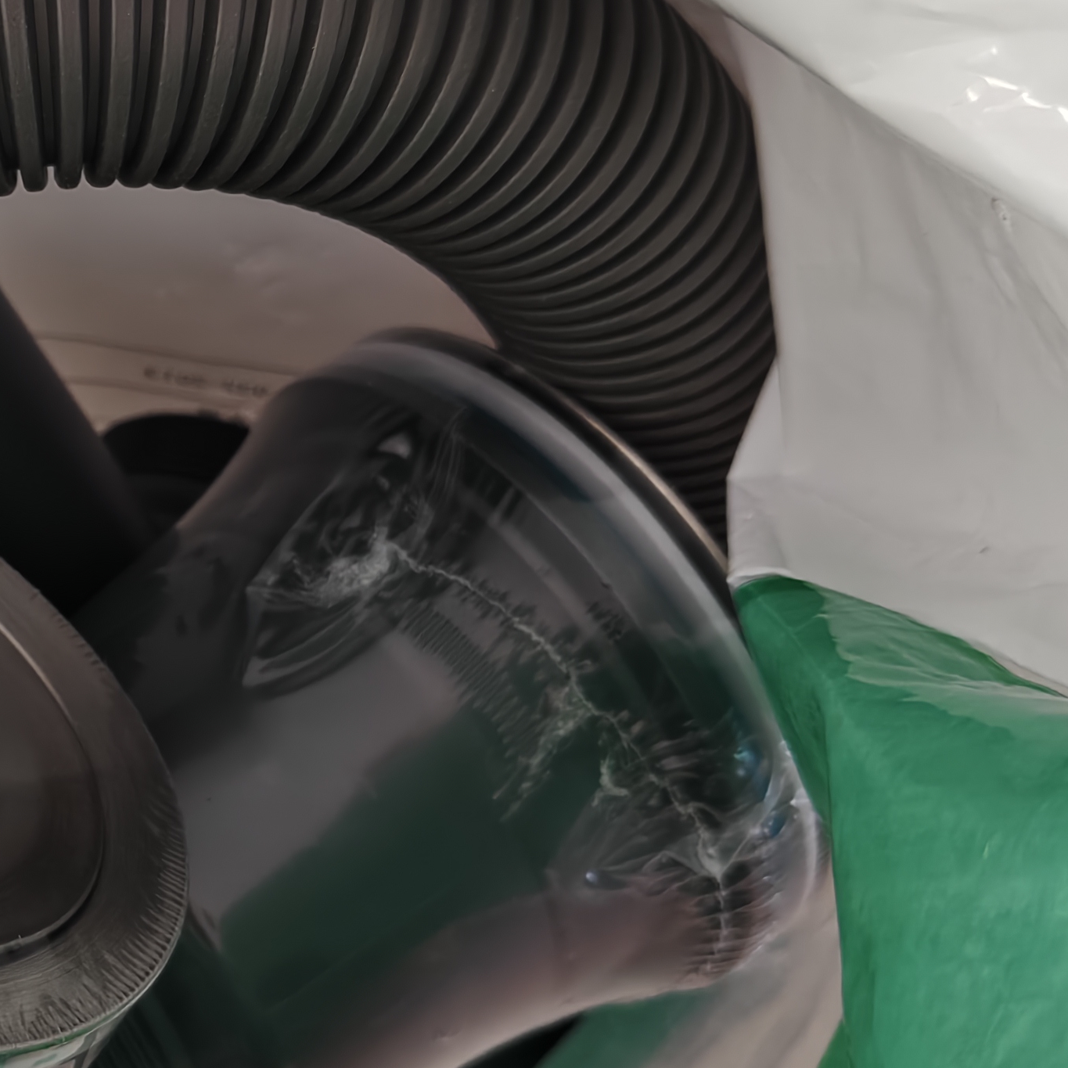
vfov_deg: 28.2
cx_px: -35
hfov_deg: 26.4
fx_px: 2129
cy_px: 525
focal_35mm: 61
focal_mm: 5.56
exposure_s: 1/100
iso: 353
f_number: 1.88
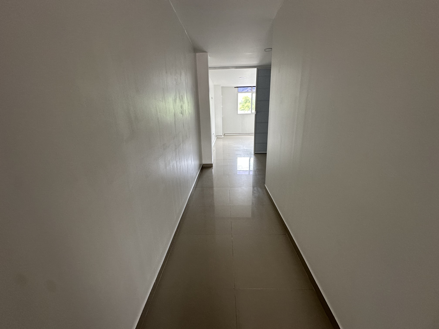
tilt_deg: -16.2
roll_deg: +2.5
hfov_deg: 102.1
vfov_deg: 85.7
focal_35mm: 14
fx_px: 178
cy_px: 164
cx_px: 220
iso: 160
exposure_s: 1/120
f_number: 2.2
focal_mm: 2.22
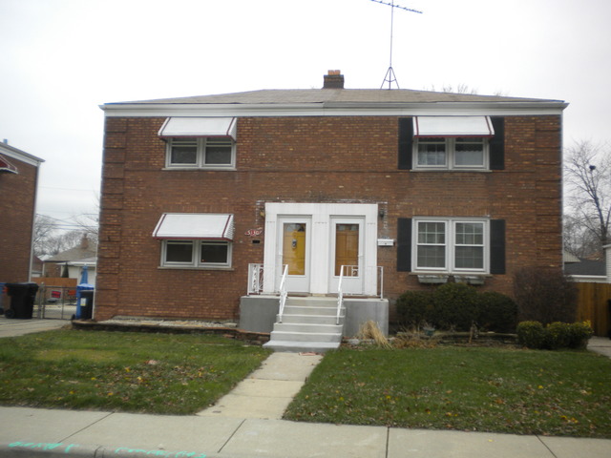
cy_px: 229
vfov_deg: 40.7
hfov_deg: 52.6
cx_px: 306
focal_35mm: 35
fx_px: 618
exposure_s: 1/228
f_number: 3.1
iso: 113
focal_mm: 6.3
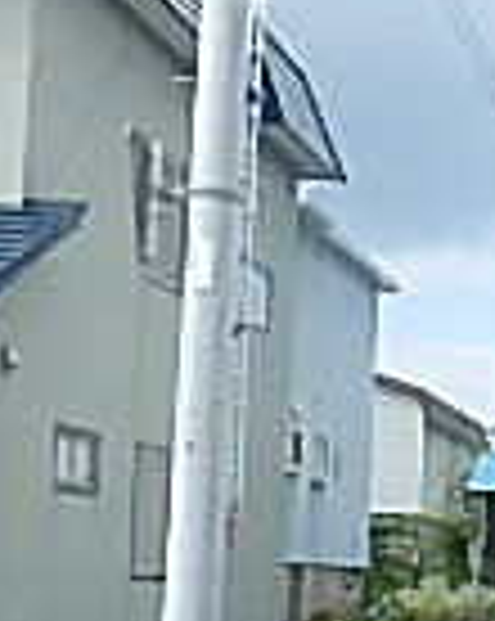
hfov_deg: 13.7
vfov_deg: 19.7
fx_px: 1744
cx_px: 994
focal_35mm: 95
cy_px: 585
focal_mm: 3.7
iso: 125
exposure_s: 1/640
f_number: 3.5
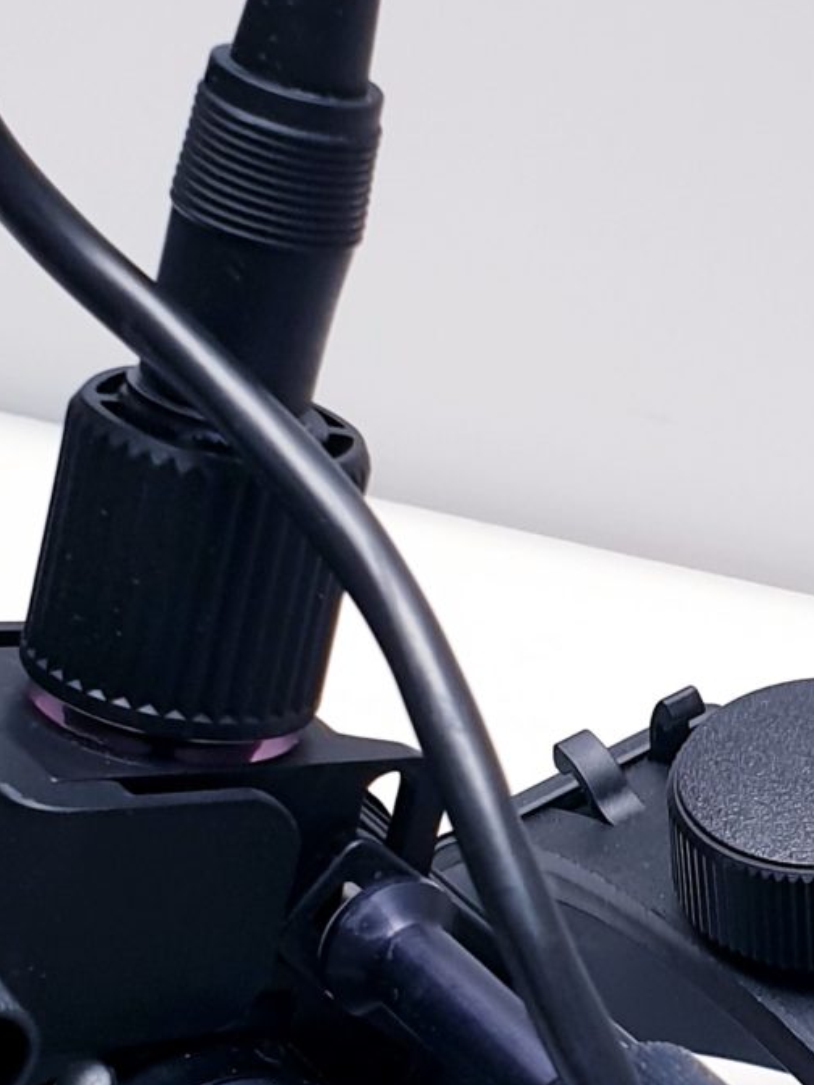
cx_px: 769
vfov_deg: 19.8
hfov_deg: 14.7
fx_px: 3104
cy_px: 702
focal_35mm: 99
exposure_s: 1/100
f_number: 2.4
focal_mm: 4.3
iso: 80
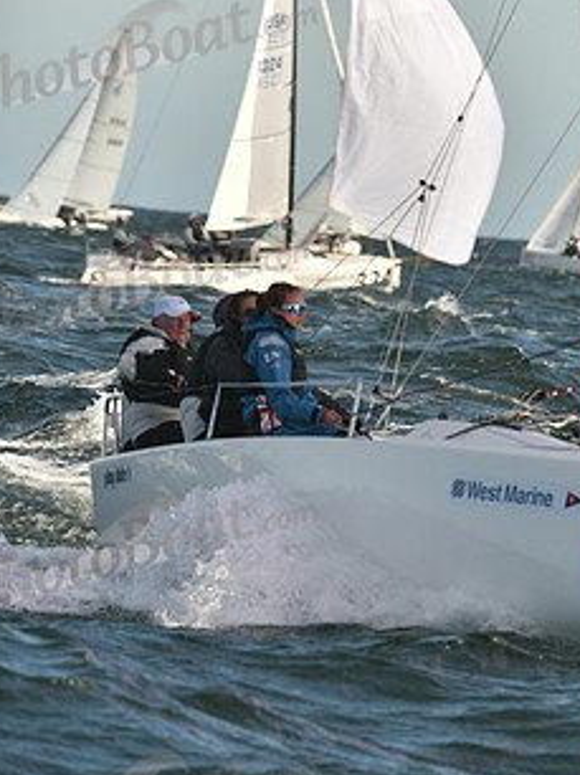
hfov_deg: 2.5
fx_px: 13468
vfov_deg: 3.3
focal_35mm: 602
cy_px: 381
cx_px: 451
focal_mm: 330
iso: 320
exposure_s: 1/1250
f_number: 6.3
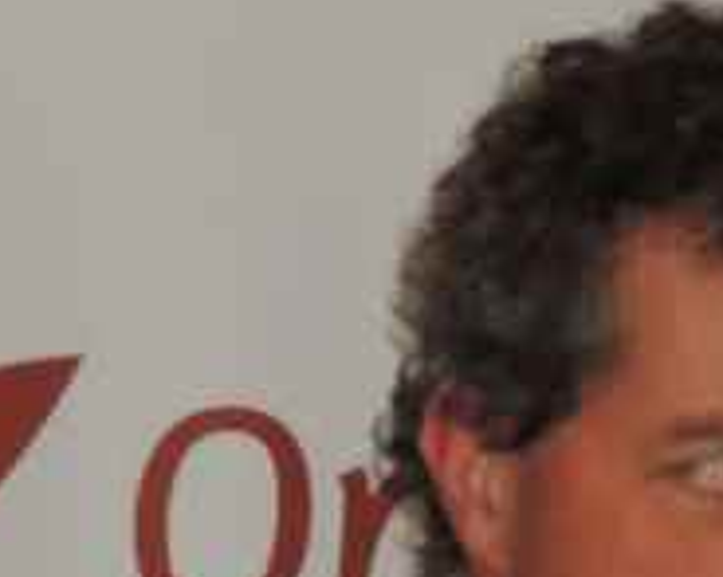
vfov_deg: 2.0
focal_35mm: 776
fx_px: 16596
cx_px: 727
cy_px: 871
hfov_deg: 2.5
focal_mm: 40.1
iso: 640
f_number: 4.6
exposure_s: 1/60
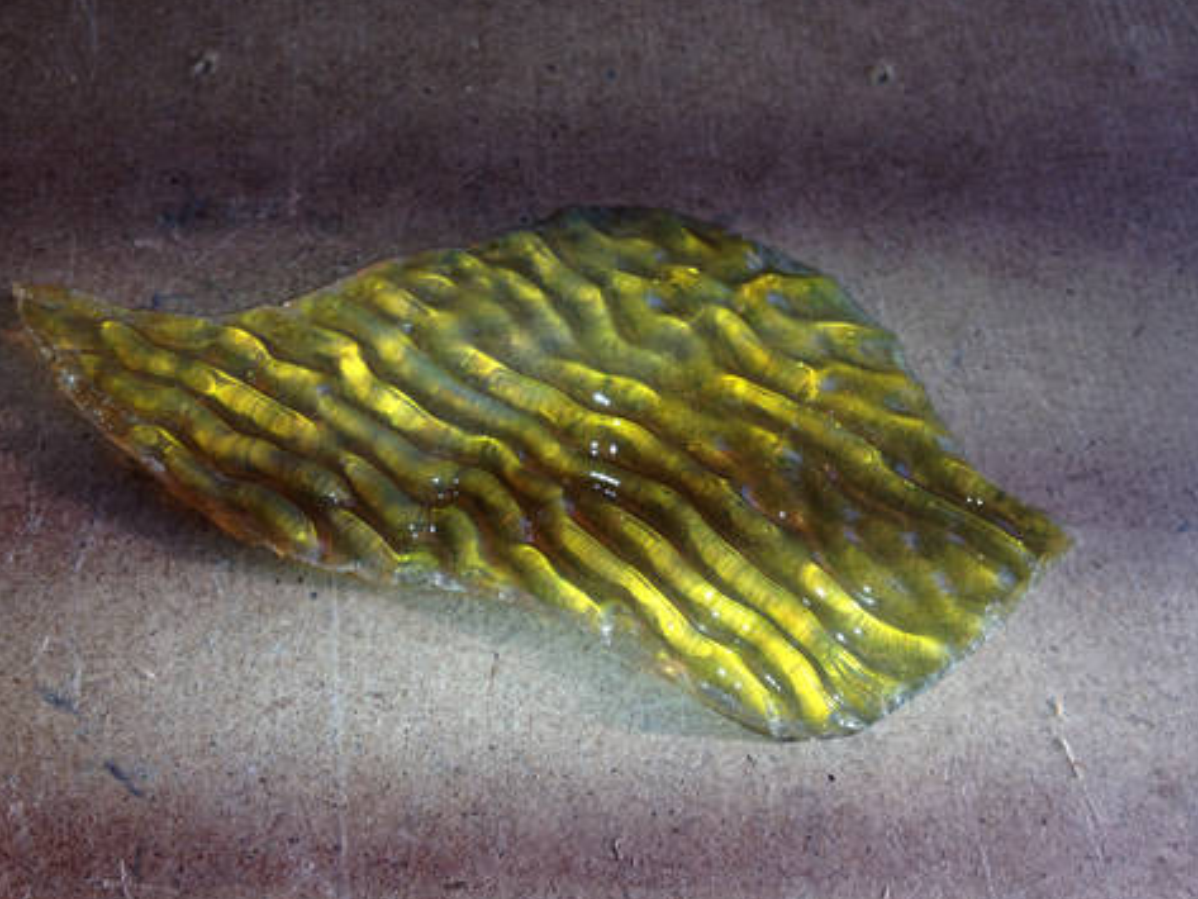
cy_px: 460
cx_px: 585
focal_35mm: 37
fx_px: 1281
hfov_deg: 50.1
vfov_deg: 38.7
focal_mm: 4.28
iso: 50
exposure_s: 1/201
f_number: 2.4
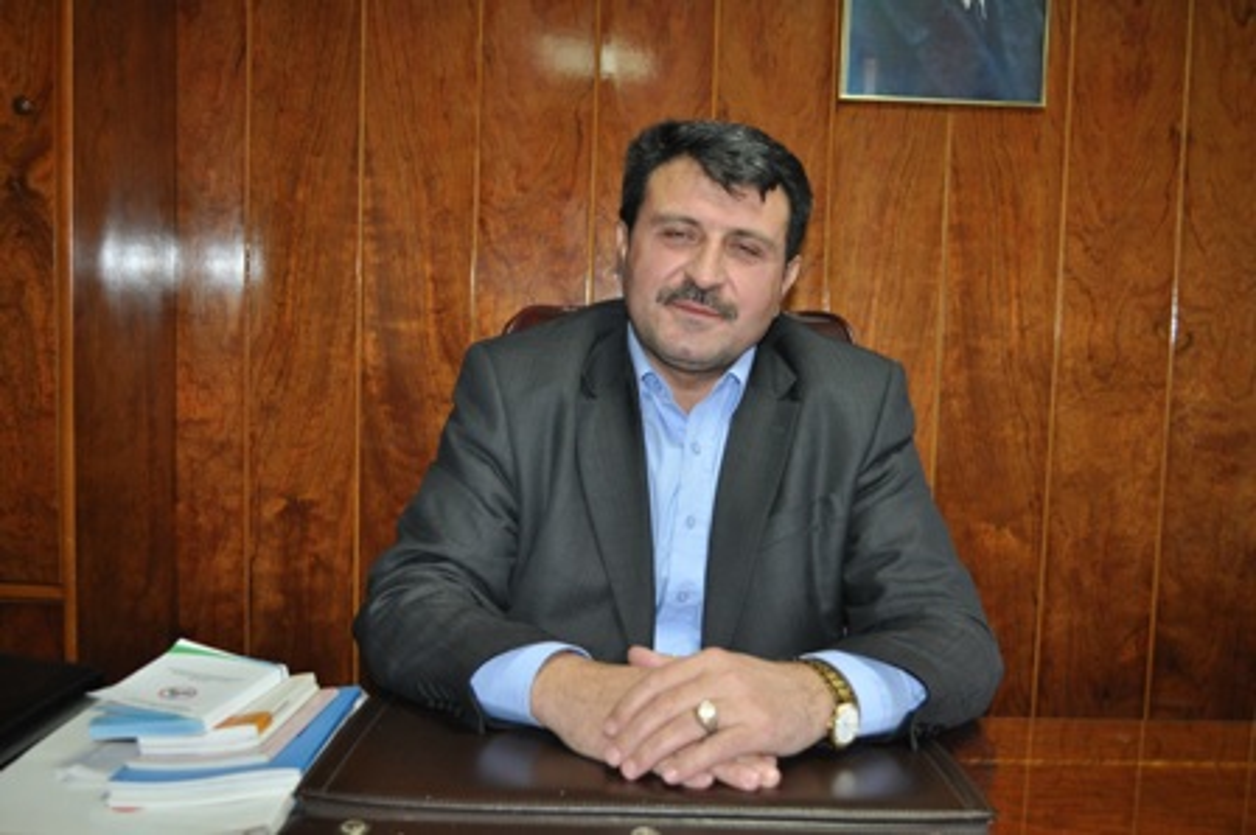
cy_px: 418
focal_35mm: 36
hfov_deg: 53.2
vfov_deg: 36.8
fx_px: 1255
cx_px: 628
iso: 800
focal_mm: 24
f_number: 4
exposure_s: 1/60
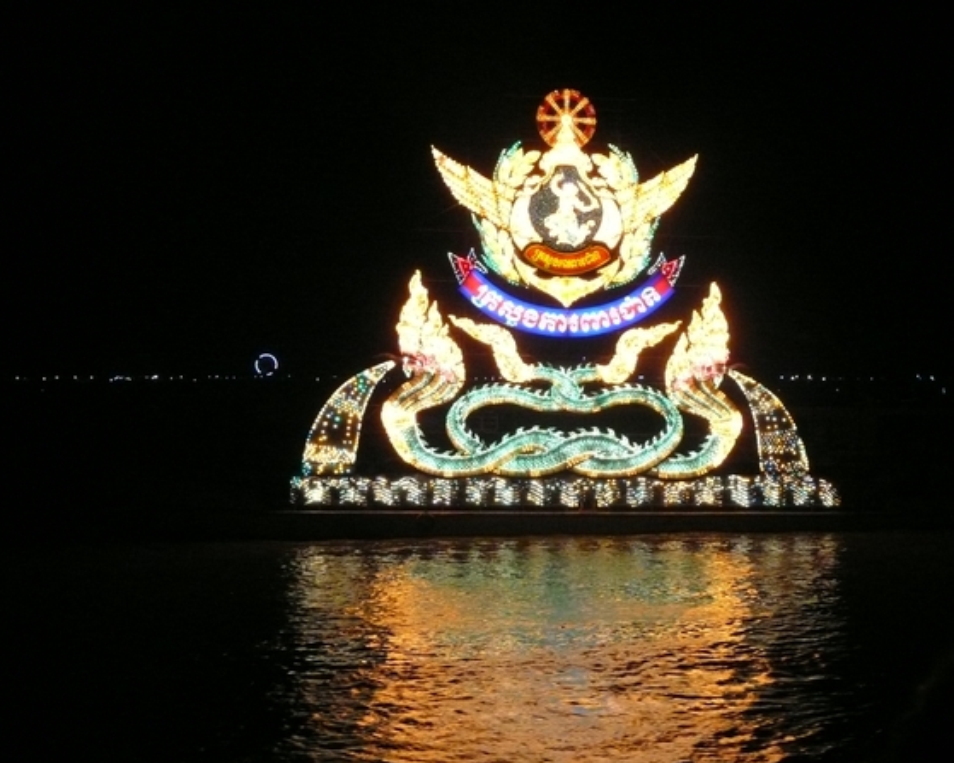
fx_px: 1835
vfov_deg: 23.5
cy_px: 381
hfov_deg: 29.1
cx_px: 503
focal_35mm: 65
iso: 400
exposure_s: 1/30
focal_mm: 10.2
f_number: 4.5
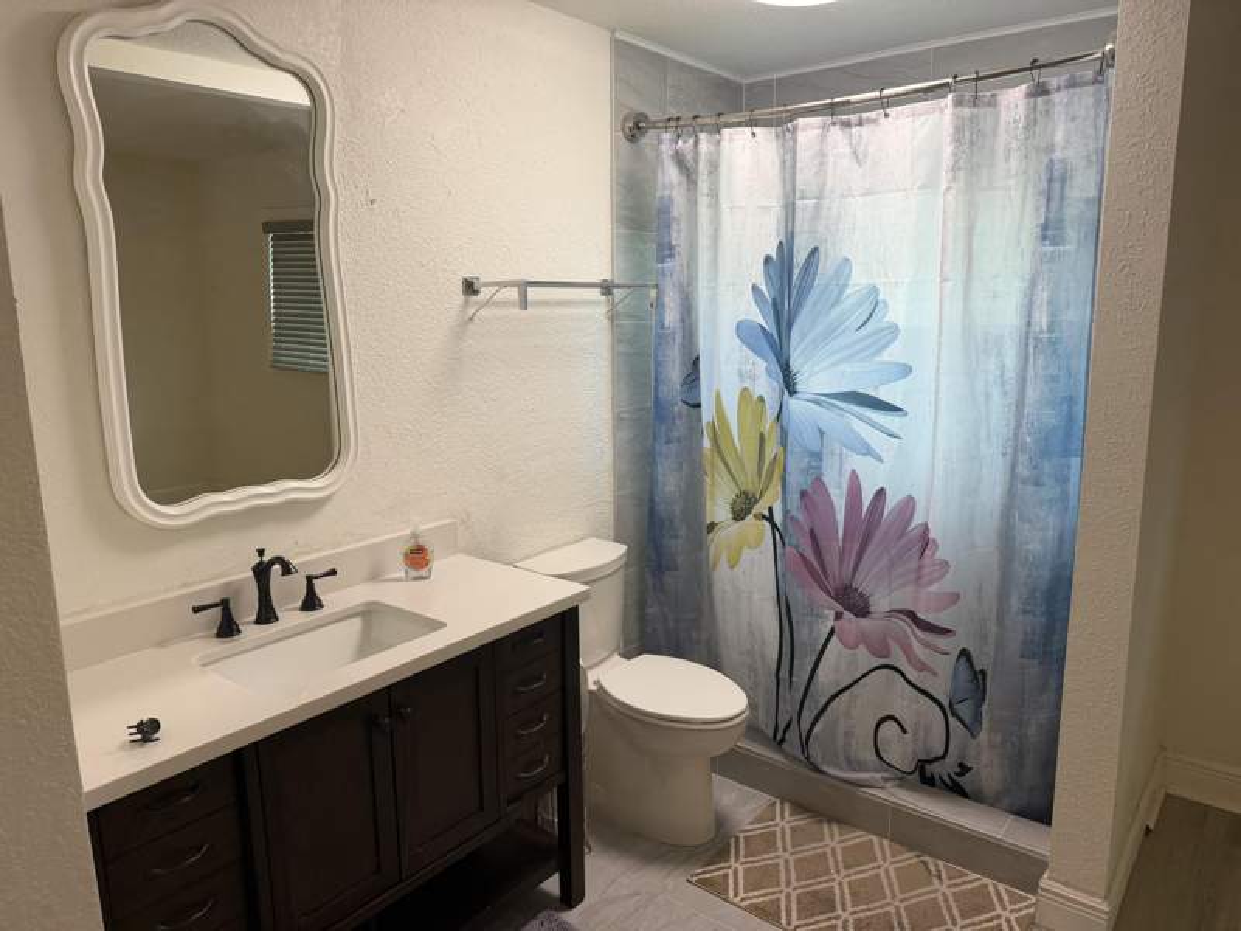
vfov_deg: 56.8
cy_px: 466
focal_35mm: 24
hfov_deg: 71.6
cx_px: 620
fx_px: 860
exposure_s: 1/120
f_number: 1.78
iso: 160
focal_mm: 6.76
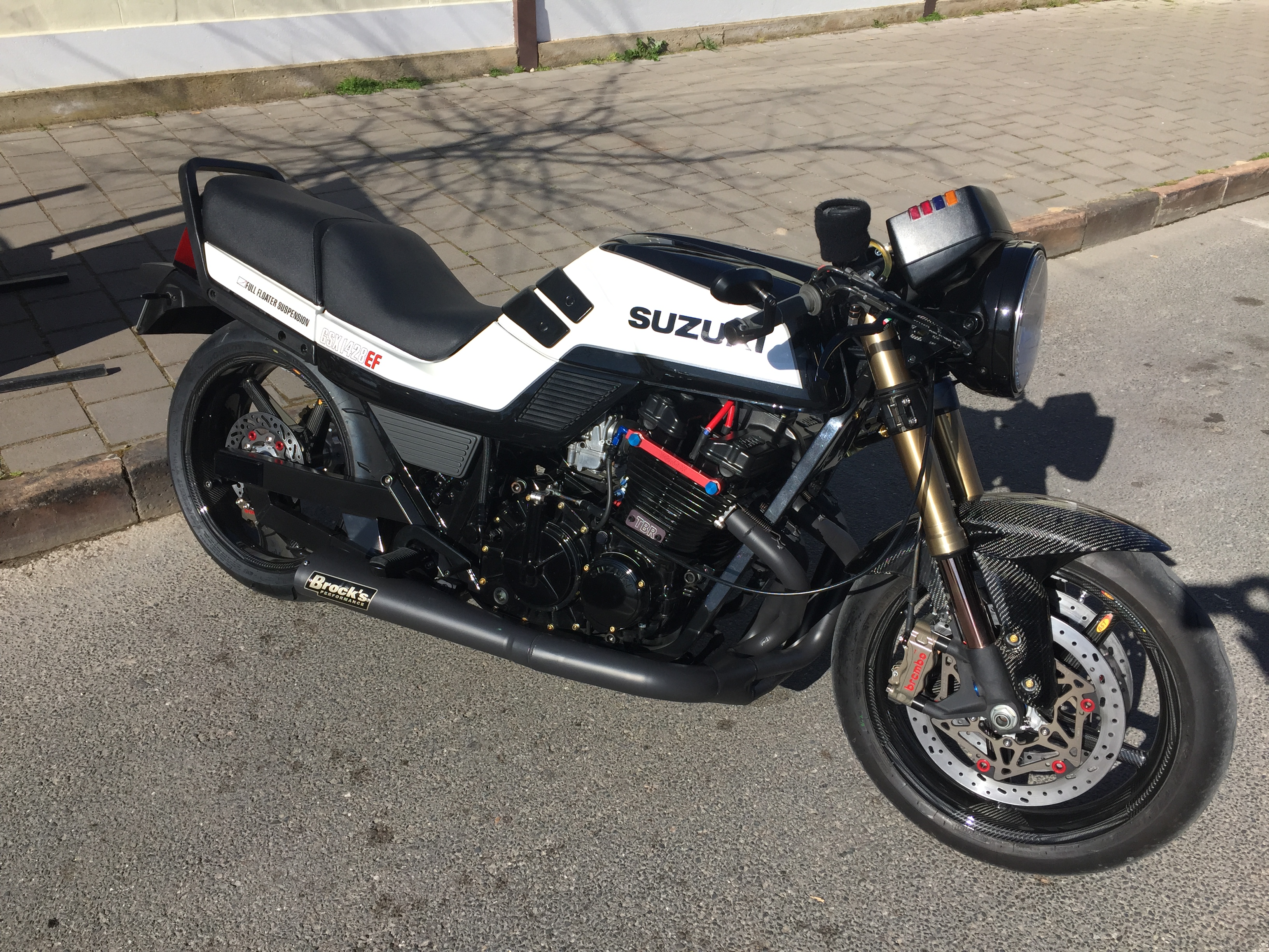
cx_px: 634
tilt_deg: -33.1
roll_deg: -3.4
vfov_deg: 48.2
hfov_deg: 61.7
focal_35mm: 29
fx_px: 1063
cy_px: 476
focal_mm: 4.15
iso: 32
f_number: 2.2
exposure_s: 1/1721
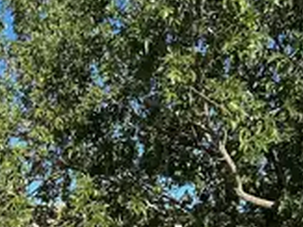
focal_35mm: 64
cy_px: 223
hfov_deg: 28.1
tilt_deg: +6.3
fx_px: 560
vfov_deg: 22.1
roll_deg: -0.5
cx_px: -13
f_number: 1.5
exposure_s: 1/2208
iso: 50
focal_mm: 5.7
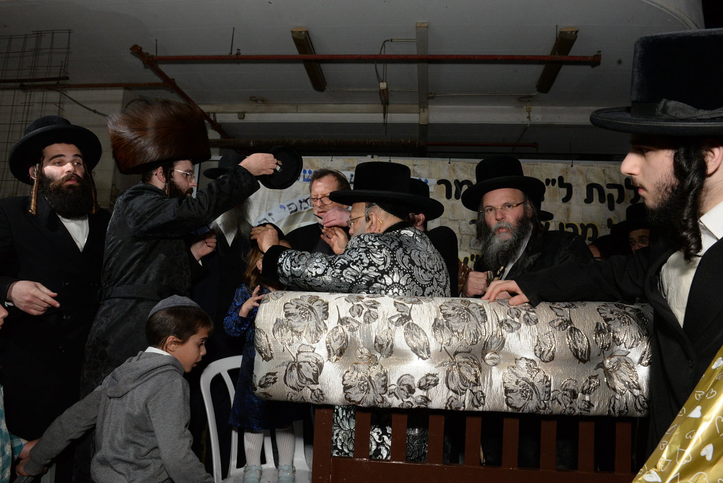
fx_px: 482
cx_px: 362
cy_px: 242
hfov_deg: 73.7
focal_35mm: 24
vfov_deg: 53.2
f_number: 10
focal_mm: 24
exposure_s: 1/200
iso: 2500
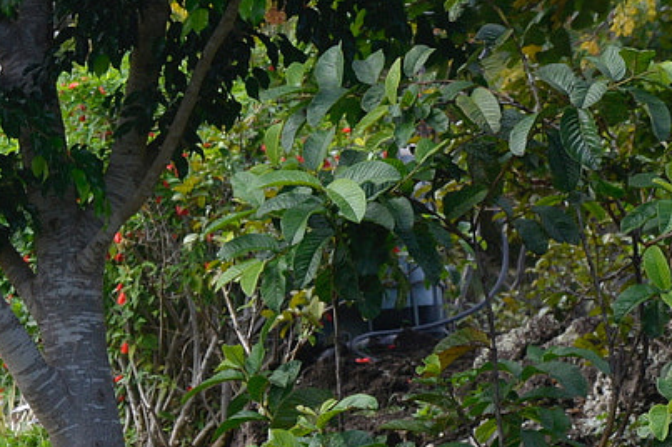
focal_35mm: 151
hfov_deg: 12.4
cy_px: 592
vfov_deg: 8.9
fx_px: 2816
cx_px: -542
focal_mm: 38
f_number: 9
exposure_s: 1/320
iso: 400
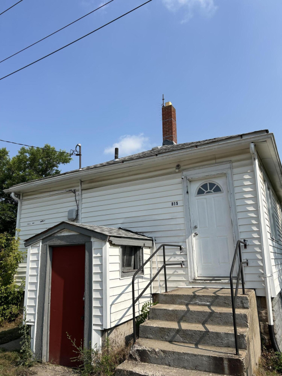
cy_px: 188
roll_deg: +1.8
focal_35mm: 26
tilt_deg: +16.1
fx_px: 283
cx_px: 141
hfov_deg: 53.0
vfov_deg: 67.3
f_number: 1.5
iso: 50
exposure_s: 1/5076
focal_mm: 5.7
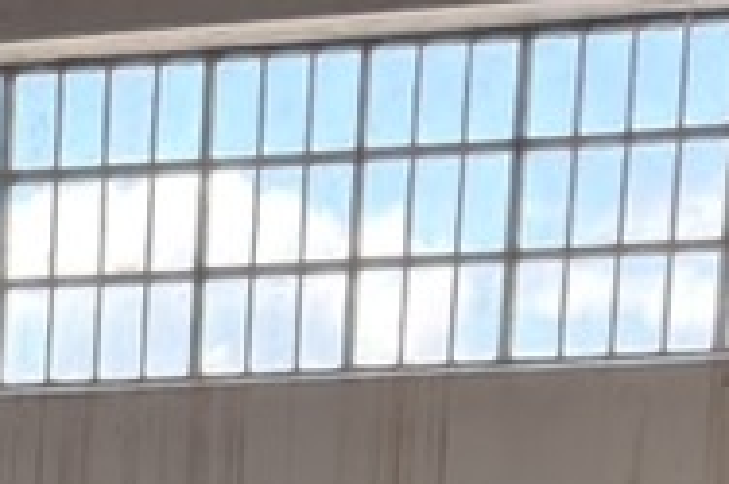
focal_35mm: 170
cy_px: 1657
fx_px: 3439
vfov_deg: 6.9
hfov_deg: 11.0
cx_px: -752
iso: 200
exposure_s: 1/238
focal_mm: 6.76
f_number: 1.78
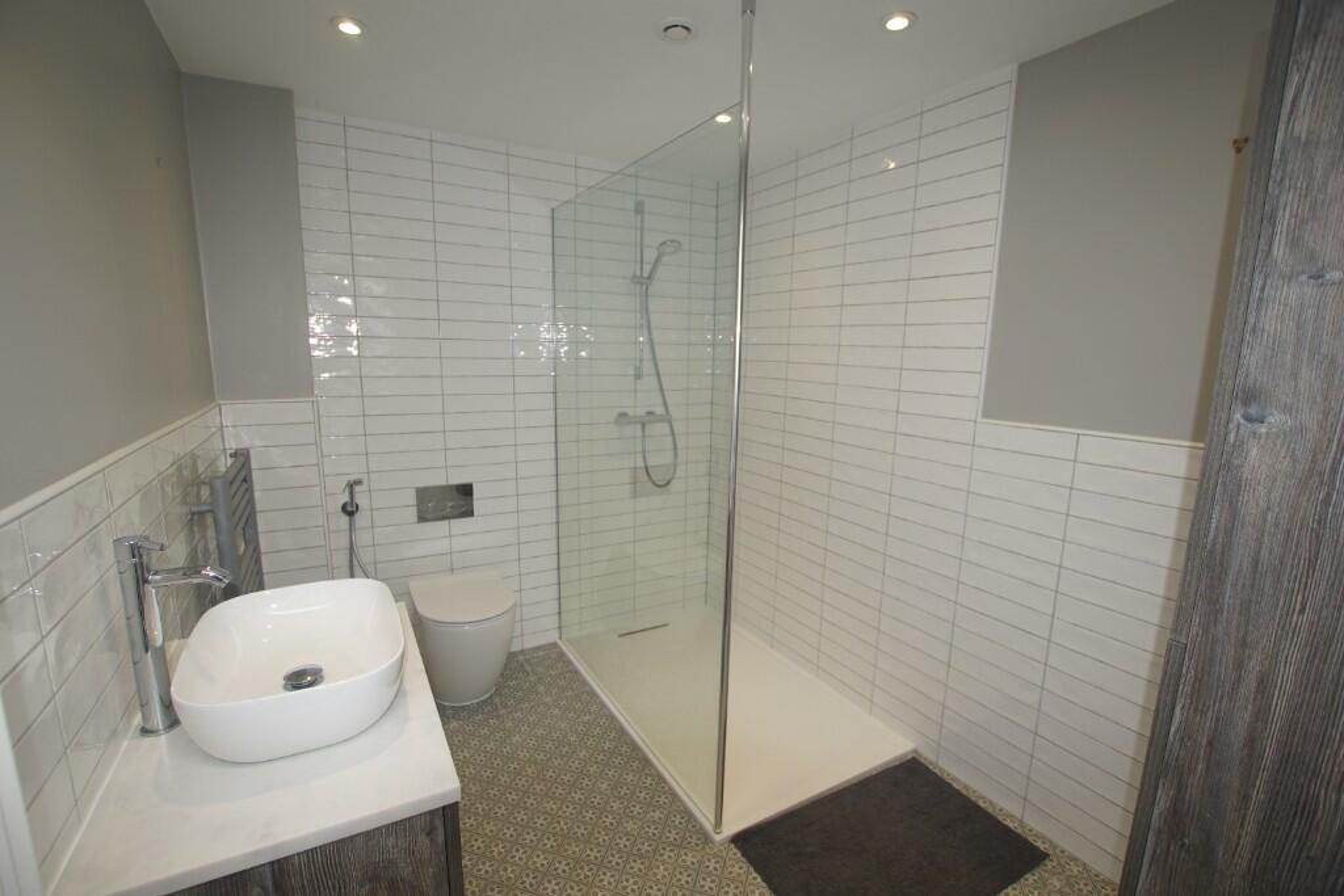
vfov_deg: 77.3
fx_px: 560
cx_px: 672
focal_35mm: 15
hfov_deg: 100.4
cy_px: 448
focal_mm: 10
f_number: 4
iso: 200
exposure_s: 1/60
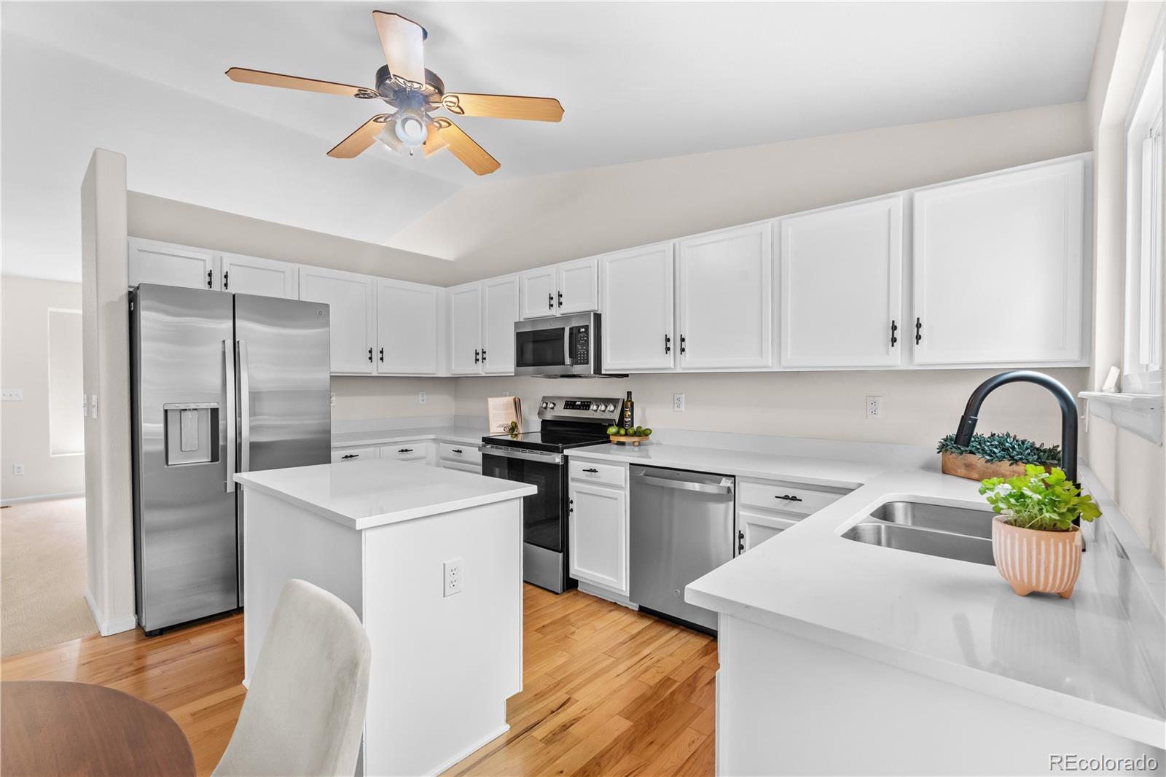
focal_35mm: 16
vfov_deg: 73.7
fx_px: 518
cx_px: 583
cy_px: 388
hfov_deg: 96.7
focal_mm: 16
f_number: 9
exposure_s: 1/2.5
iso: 1600
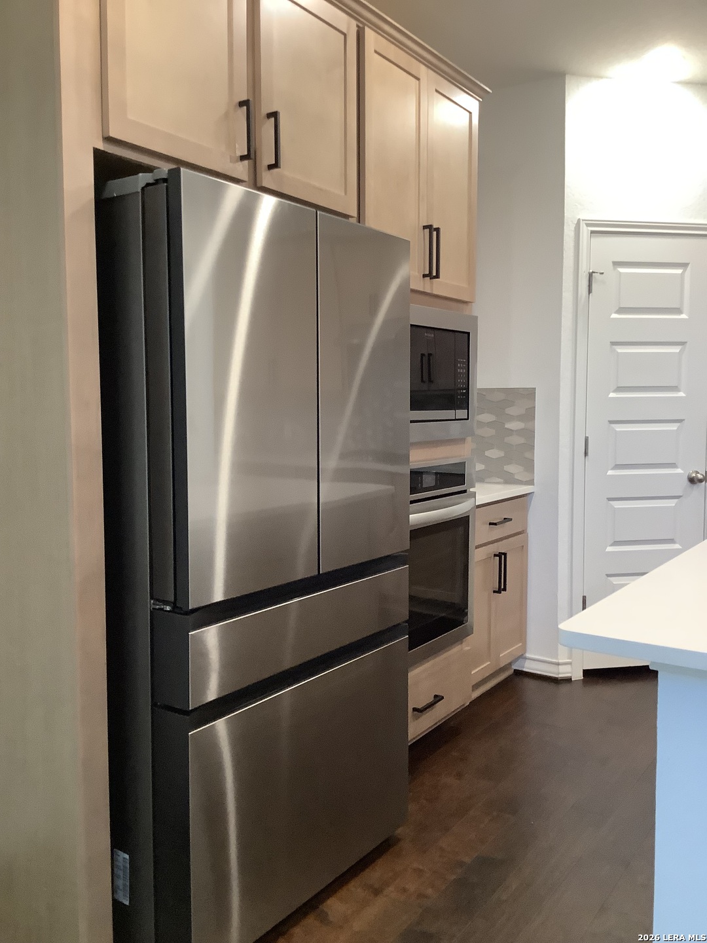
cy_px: 472
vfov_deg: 58.4
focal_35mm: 31
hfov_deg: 45.4
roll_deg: -0.8
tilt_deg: -5.5
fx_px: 844
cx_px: 354
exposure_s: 1/60
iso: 250
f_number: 2.4
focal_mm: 3.3
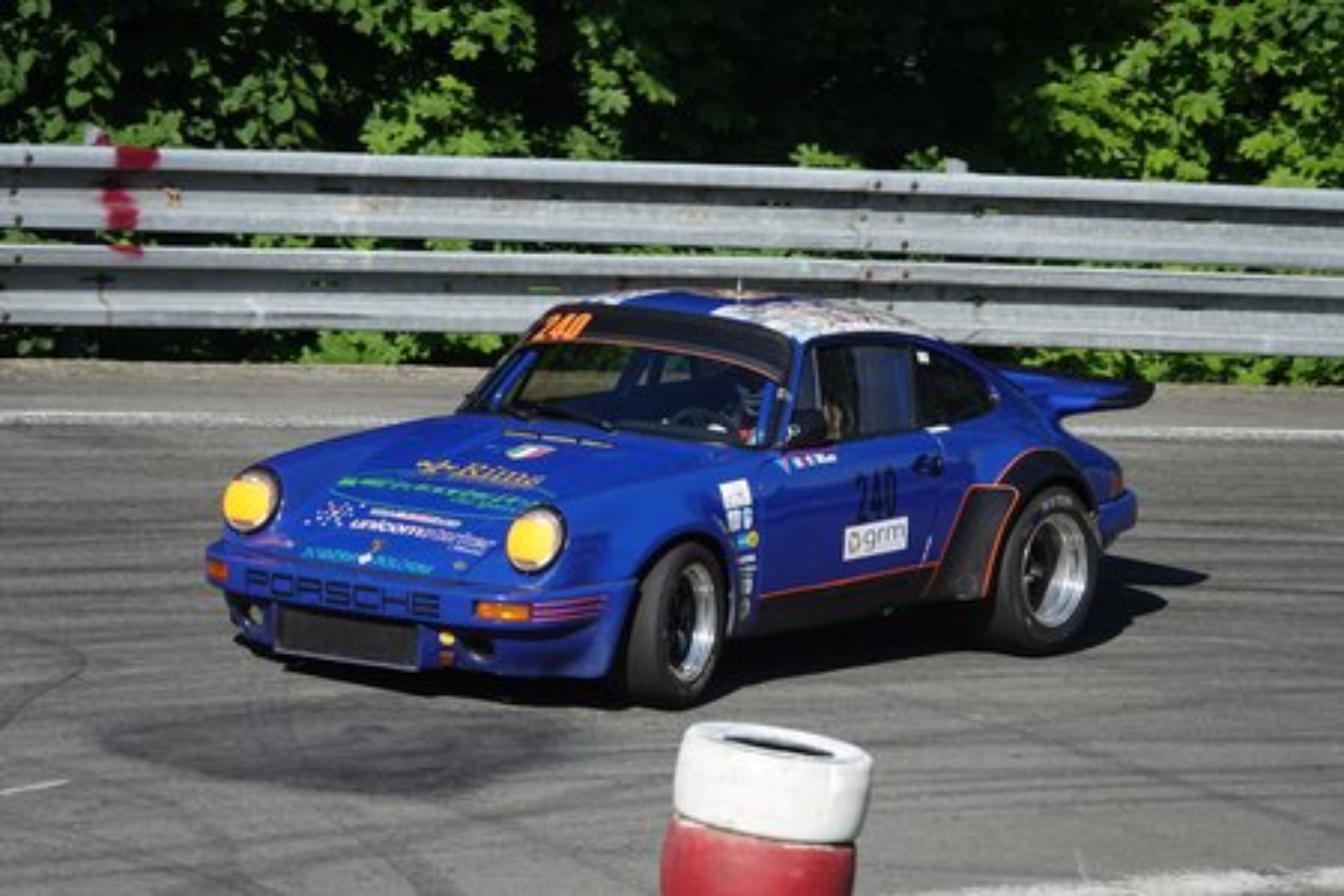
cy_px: 448
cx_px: 672
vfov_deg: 4.2
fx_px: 12319
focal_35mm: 330
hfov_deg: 6.2
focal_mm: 120.91
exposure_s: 1/800
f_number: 4
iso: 100
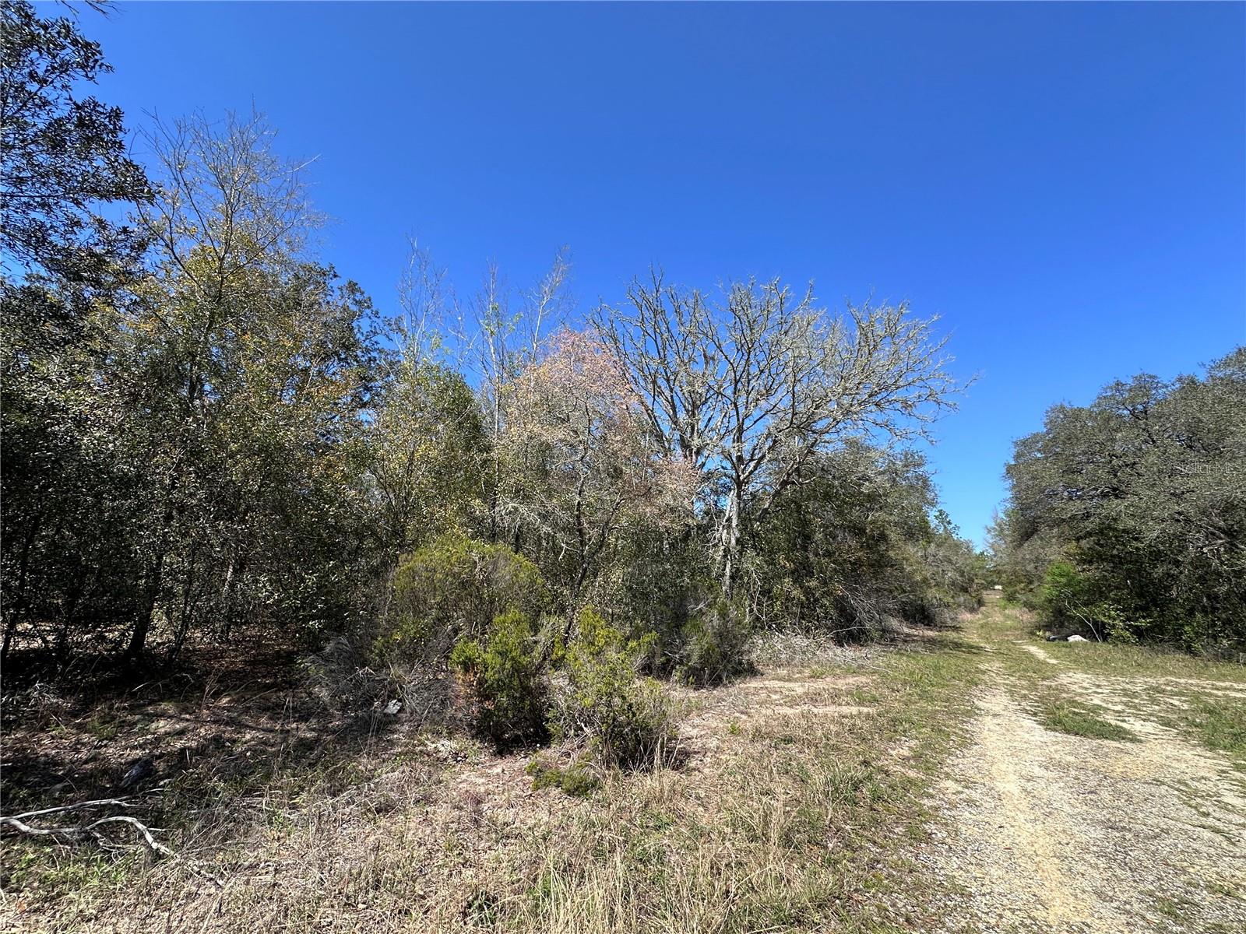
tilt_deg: +14.3
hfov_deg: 102.1
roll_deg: +0.7
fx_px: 504
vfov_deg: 85.7
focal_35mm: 14
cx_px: 623
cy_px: 467
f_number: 2.2
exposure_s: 1/1435
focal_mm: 2.22
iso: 50
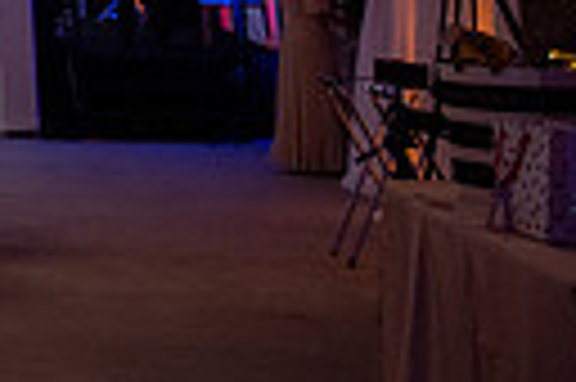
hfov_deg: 14.6
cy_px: -389
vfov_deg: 11.3
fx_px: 1742
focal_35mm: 109
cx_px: -657
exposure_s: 1/160
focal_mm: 24
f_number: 2.8
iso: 1000
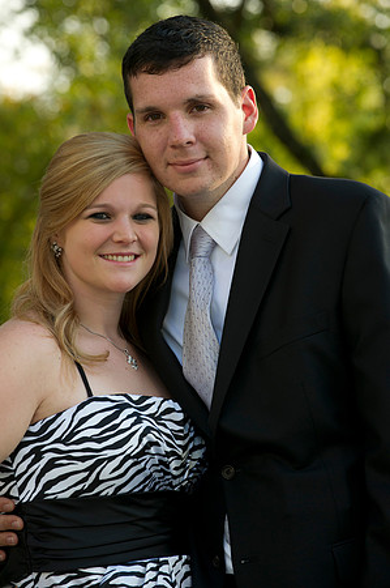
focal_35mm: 175
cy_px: 294
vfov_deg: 11.8
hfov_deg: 7.8
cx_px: 195
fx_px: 2850
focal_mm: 175
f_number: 5.6
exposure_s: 1/125
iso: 320
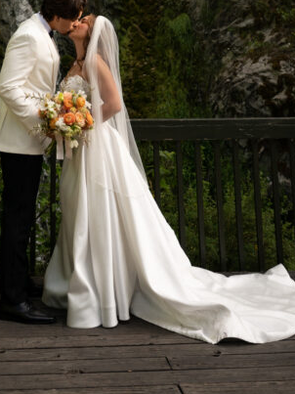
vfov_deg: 26.5
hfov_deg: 22.0
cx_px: 69
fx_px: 750
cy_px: -66
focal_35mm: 66
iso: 400
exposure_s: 1/2500
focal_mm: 27
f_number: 2.8
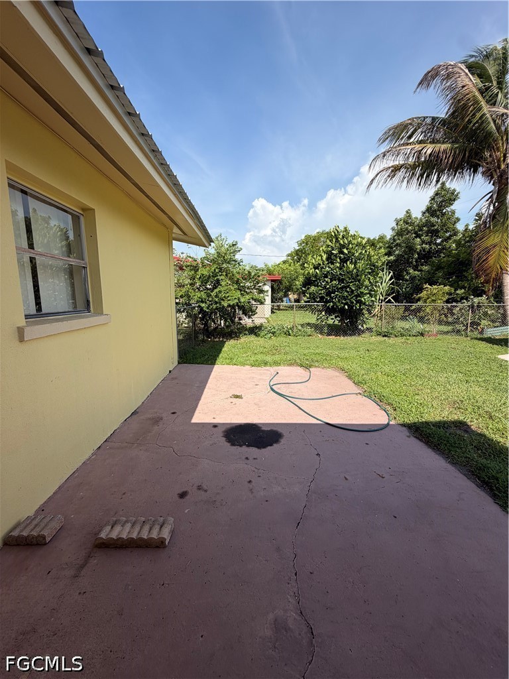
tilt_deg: -6.5
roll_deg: +1.7
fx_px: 274
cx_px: 254
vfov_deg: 102.1
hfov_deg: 85.7
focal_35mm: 14
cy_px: 340
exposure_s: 1/770
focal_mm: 2.22
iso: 25
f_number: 2.2
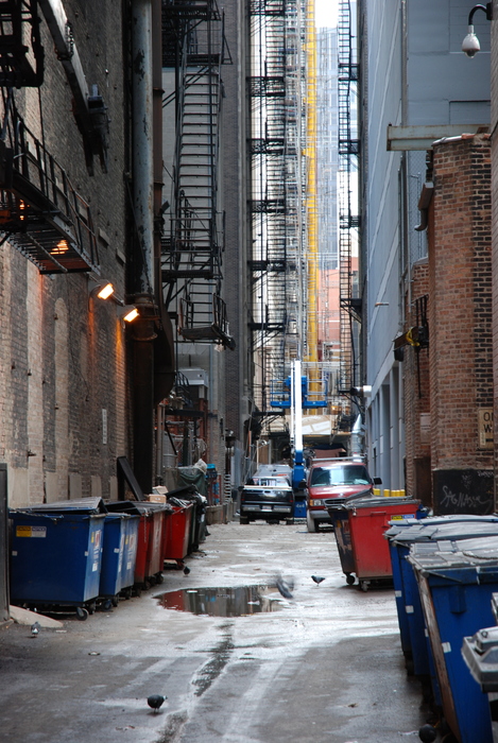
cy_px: 372
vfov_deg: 19.4
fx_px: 2171
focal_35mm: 105
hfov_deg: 13.1
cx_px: 249
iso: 250
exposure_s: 1/25
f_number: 4.5
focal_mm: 70
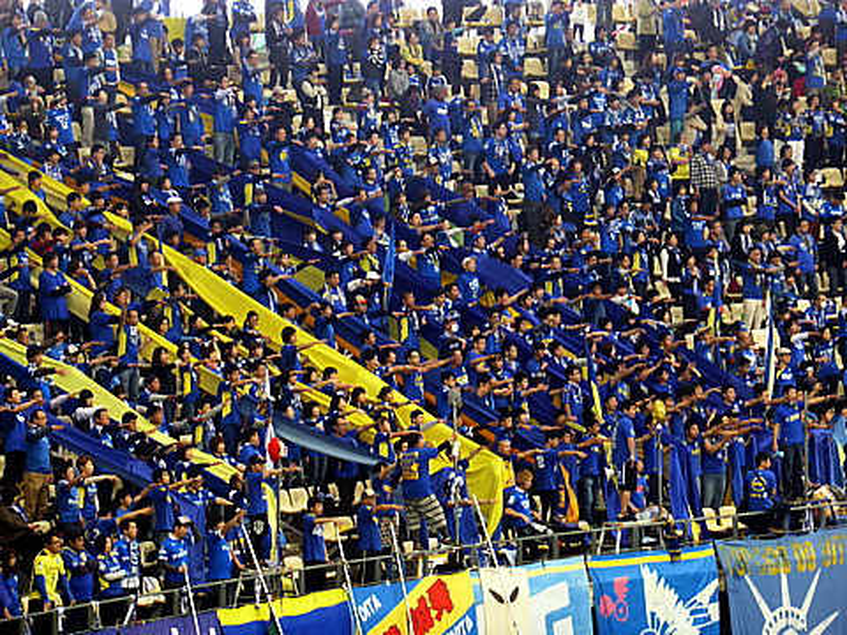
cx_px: 424
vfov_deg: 5.1
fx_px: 7071
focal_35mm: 289
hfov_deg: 6.9
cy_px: 318
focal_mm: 51.5
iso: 400
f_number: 5.9
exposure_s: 1/13
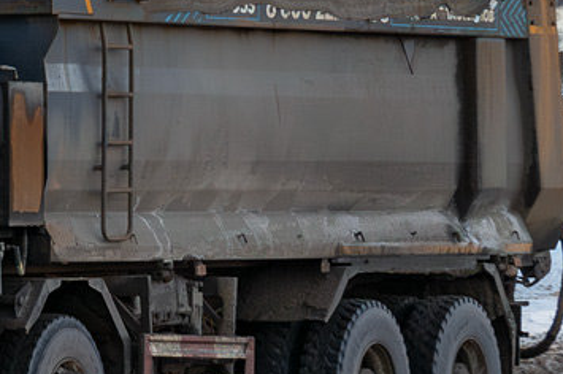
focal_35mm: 381
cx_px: -165
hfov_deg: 5.4
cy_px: 90
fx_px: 5948
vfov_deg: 3.6
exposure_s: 1/320
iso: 800
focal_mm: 75
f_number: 7.1
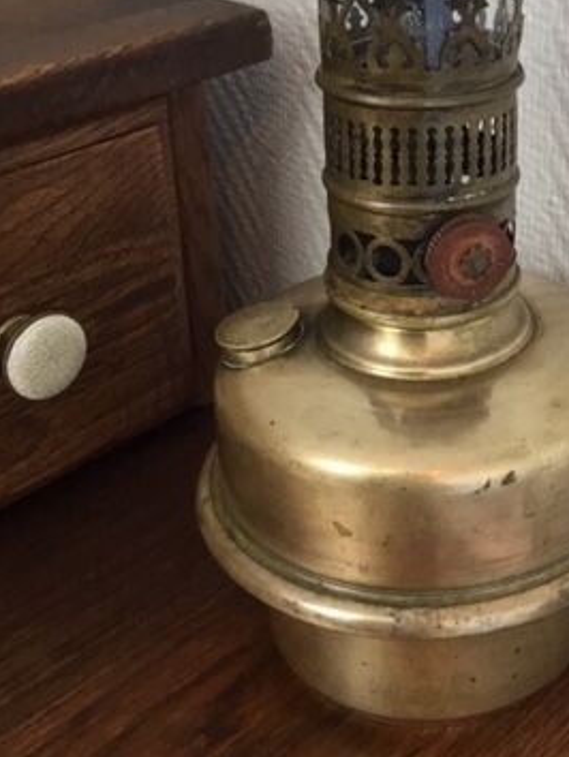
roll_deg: +1.7
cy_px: 214
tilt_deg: -25.6
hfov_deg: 25.6
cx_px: 475
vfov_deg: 33.8
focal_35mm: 56
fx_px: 1226
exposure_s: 1/33
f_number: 2.4
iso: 80
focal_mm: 3.3
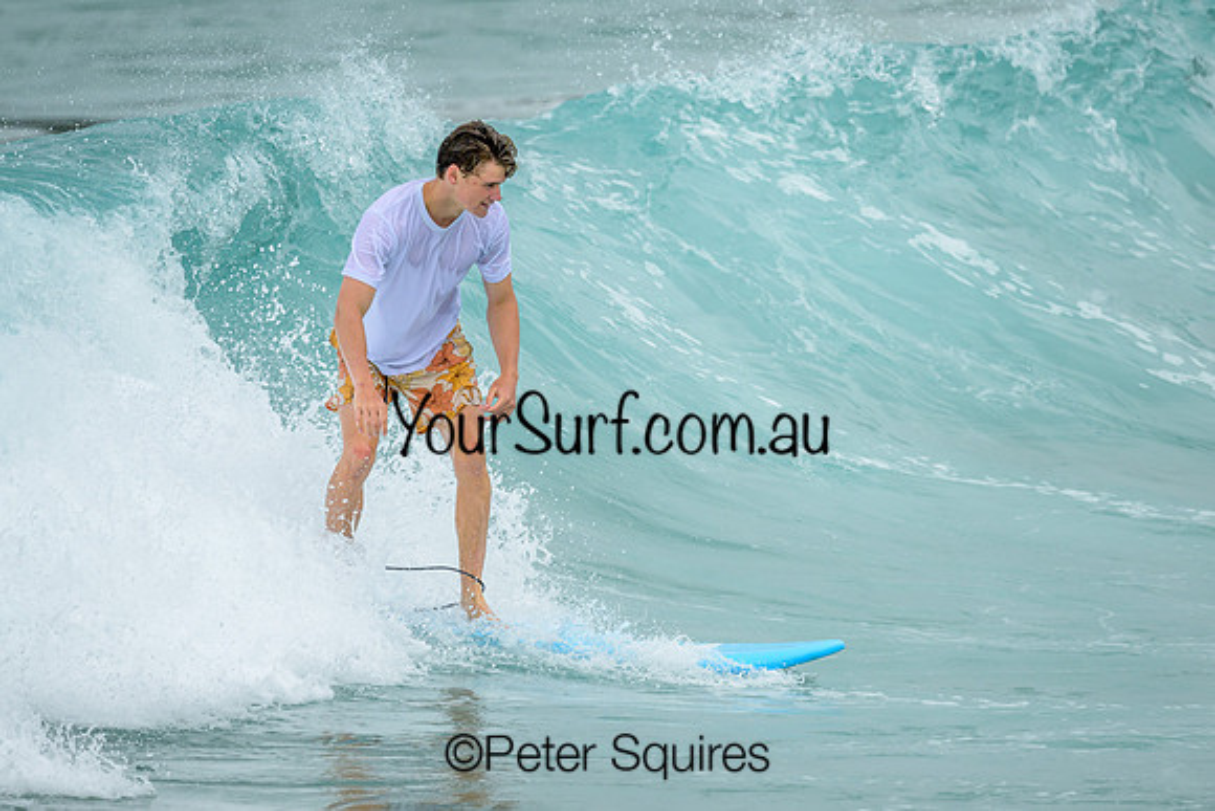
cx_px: 632
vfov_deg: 1.3
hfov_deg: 1.9
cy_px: 314
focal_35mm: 1095
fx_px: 36966
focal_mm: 800
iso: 320
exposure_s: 1/2000
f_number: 6.3
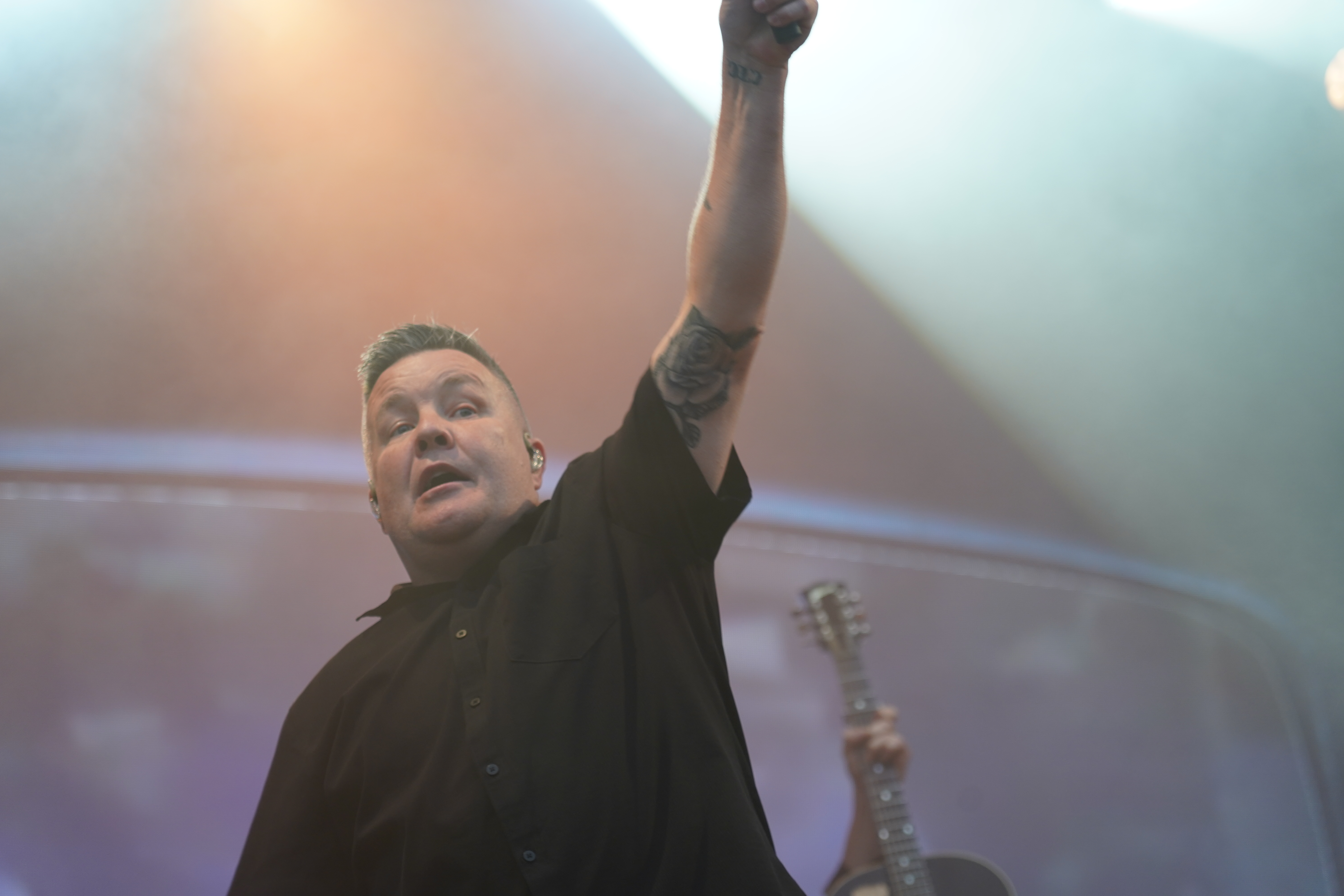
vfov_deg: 13.0
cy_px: 448
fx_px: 3920
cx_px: 672
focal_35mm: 105
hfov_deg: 19.5
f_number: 4
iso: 500
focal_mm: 105
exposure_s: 1/160
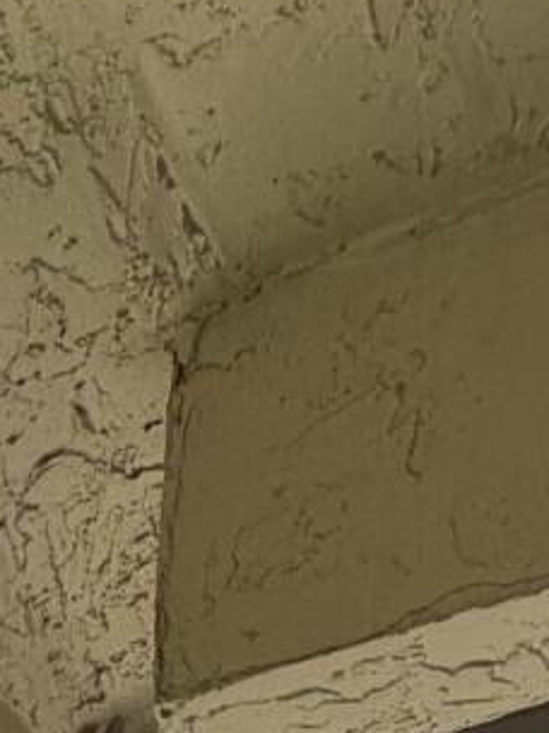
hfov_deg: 14.6
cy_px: 2262
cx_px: -361
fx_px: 1945
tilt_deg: -14.6
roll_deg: -0.5
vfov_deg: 11.1
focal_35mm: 92
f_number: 2.2
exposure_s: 1/502
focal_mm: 2.22
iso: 50
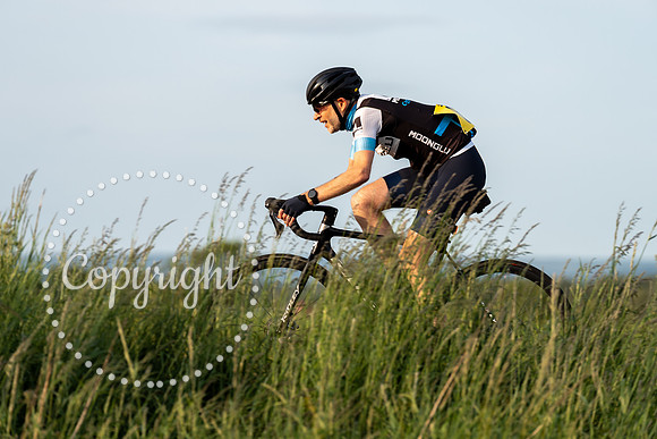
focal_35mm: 200
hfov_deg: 10.3
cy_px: 220
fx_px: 3651
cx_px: 328
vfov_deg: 6.9
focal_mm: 200
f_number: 4
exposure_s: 1/1000
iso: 200
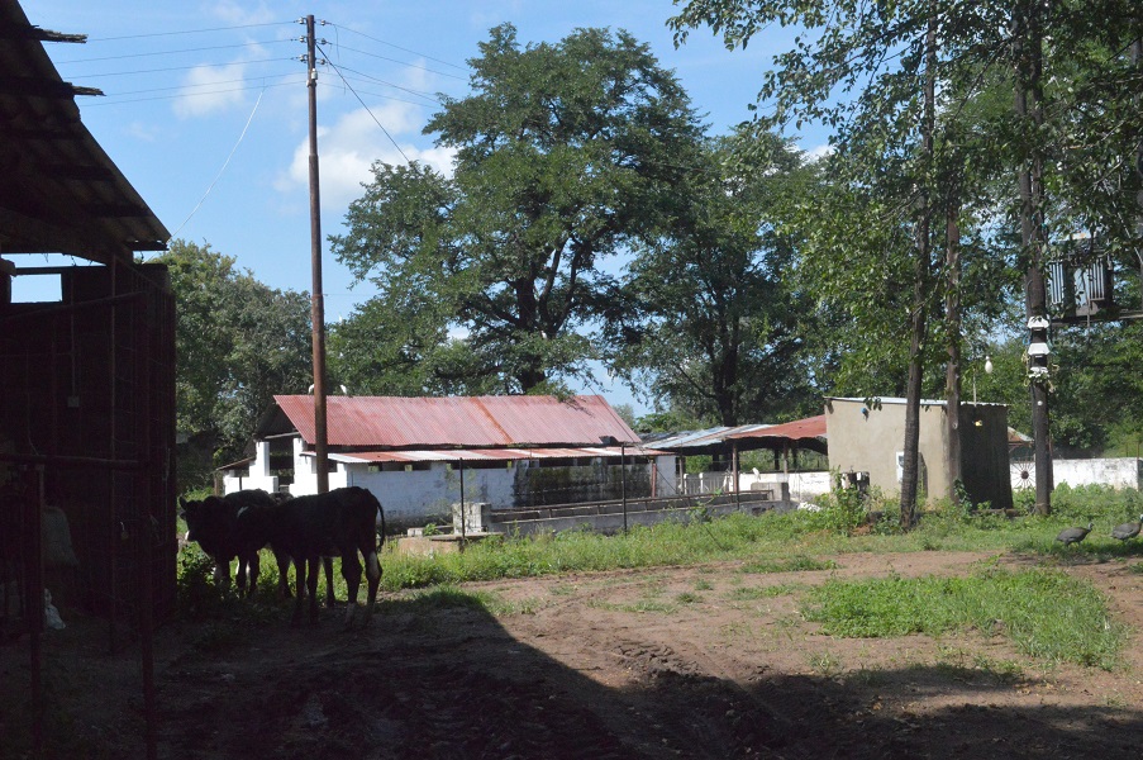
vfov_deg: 28.0
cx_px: 572
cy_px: 380
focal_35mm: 48
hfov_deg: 41.2
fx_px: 1522
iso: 6400
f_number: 18
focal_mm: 32
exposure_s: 1/2000
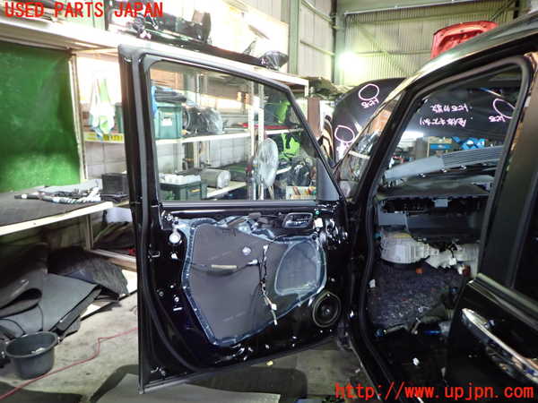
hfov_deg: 69.4
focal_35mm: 25
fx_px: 389
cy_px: 202
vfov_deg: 54.9
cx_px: 269
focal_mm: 4.5
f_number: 2
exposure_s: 1/30
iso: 400
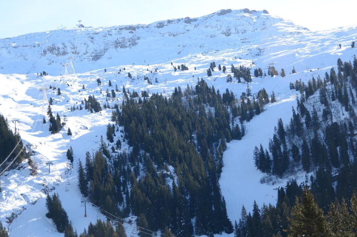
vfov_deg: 13.4
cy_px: 104
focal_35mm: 102
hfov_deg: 20.0
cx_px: 208
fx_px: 1011
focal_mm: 56
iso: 100
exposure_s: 1/250
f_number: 4.8
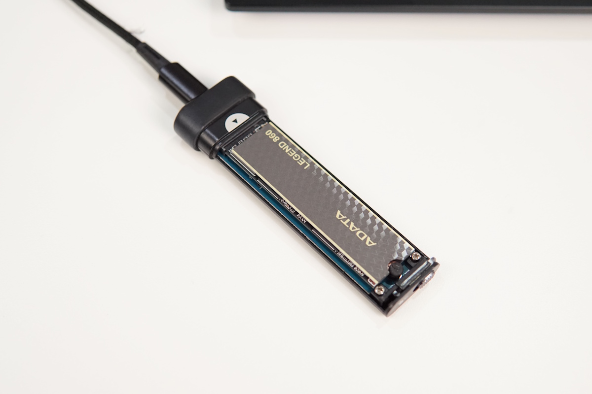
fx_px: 740
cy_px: 197
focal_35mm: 45
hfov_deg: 43.6
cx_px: 296
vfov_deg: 29.9
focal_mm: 30
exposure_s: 1/320
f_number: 3.2
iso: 1250
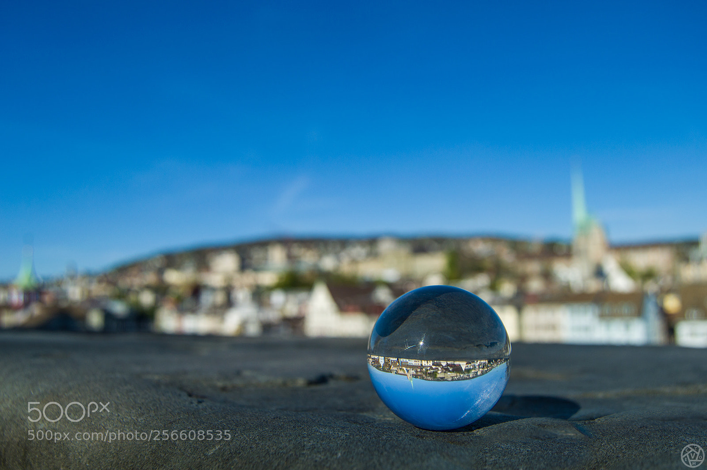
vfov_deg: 45.6
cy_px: 235
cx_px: 354
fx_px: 559
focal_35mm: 28
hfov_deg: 64.6
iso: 100
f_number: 5.6
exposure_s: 1/1000
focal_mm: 19
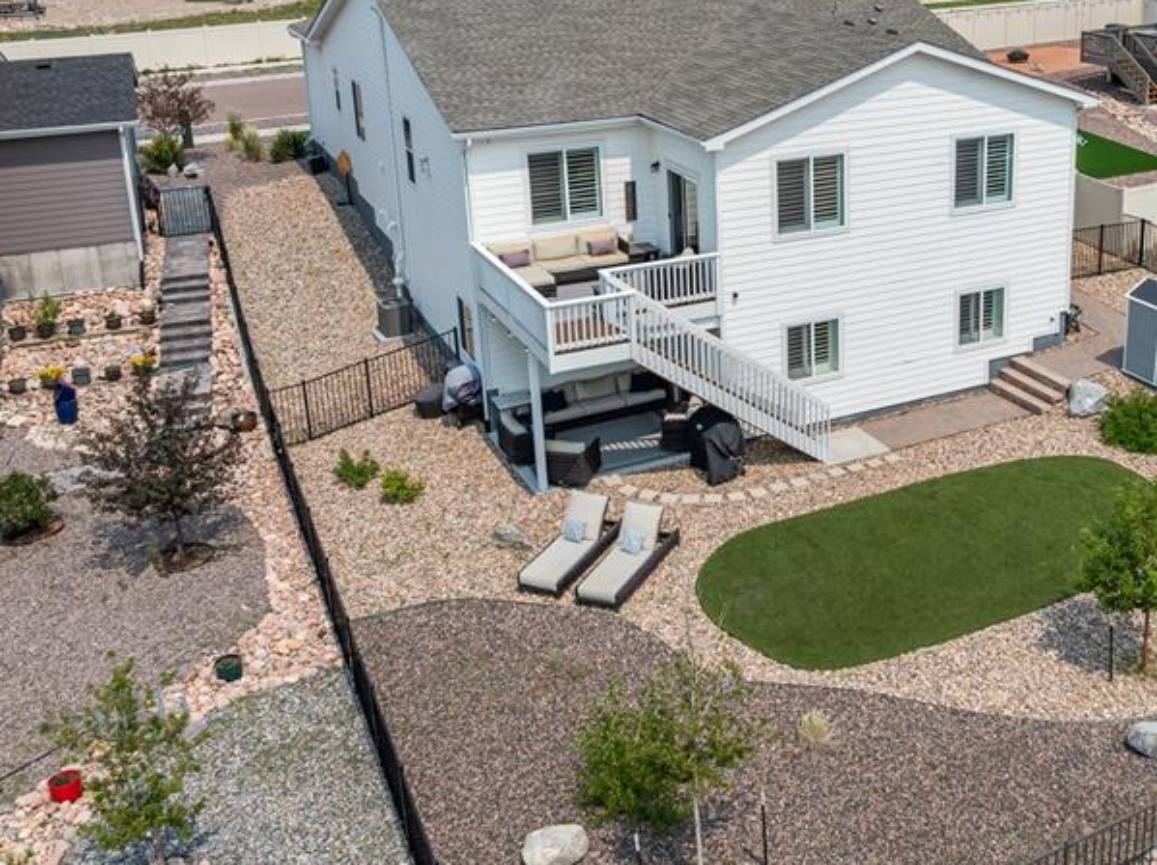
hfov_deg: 44.2
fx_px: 1369
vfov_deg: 34.7
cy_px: 268
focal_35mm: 41
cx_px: 881
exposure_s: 1/400
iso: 100
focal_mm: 12.29
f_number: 2.8
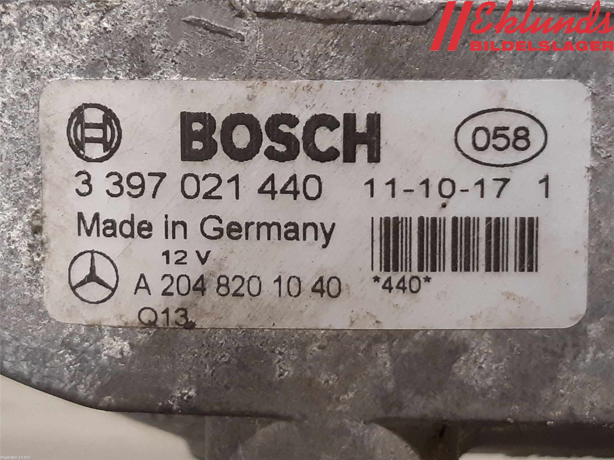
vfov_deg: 53.1
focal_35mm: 26
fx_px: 461
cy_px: 230
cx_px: 307
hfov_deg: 67.3
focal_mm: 3.93
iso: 200
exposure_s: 1/50
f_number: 1.7
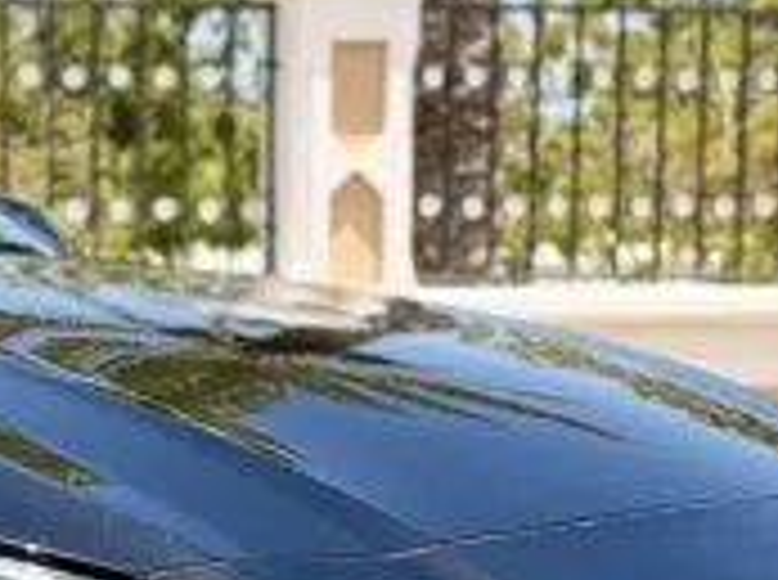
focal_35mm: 89
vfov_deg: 16.4
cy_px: 477
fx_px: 1996
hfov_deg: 20.6
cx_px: -157
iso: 100
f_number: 1.78
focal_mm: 6.76
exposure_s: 1/2232
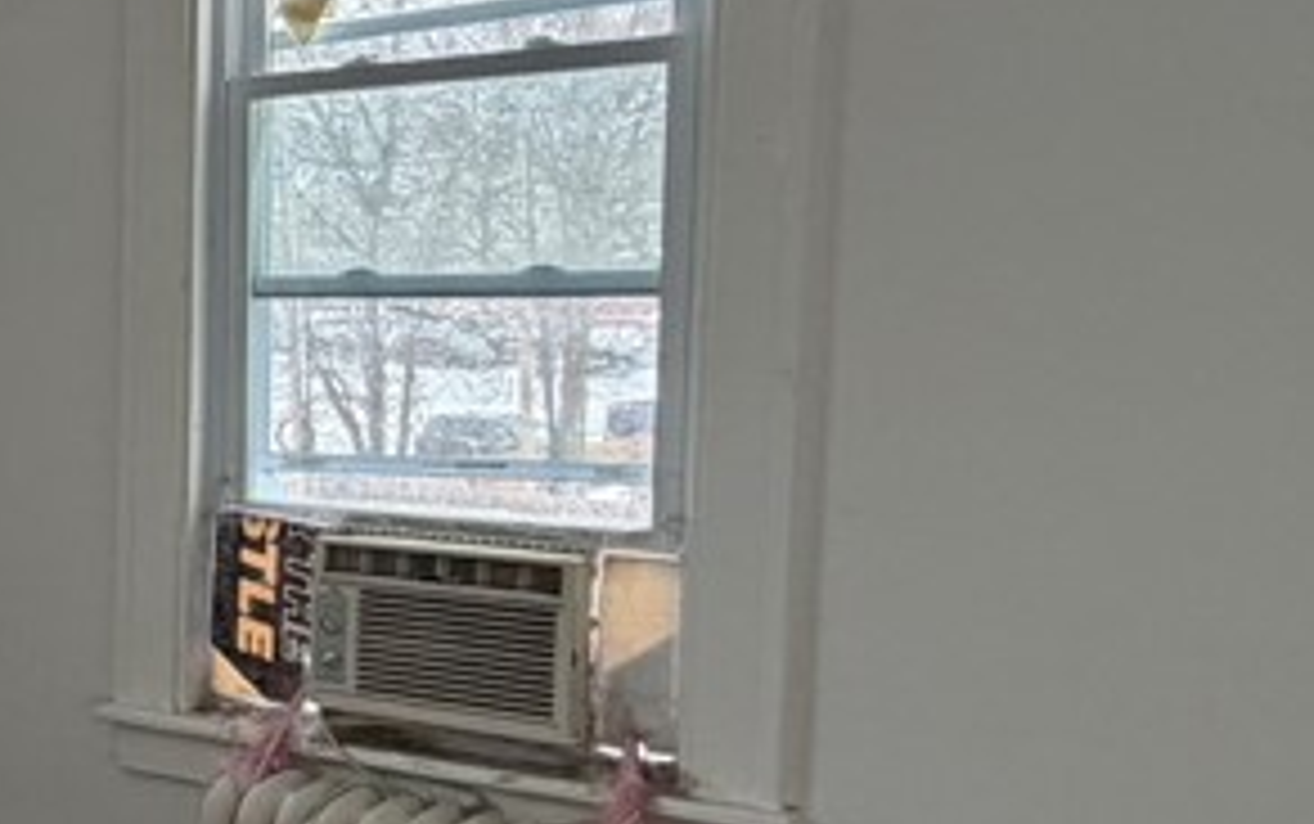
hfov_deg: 31.0
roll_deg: +1.4
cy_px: 477
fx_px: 1864
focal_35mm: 52
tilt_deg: -7.2
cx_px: -360
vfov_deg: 24.9
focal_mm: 2.22
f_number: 2.2
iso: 125
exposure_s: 1/121
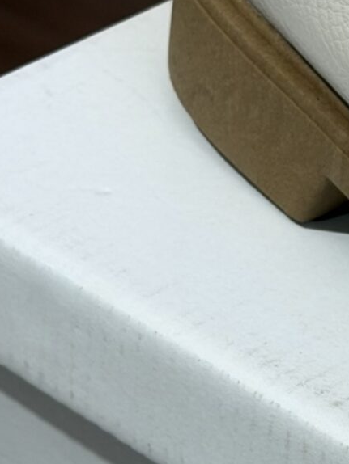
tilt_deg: -36.4
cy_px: 365
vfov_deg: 9.2
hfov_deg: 6.7
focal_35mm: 214
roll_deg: -8.9
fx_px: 2875
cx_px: 704
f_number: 1.78
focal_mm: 6.76
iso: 64
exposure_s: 1/60
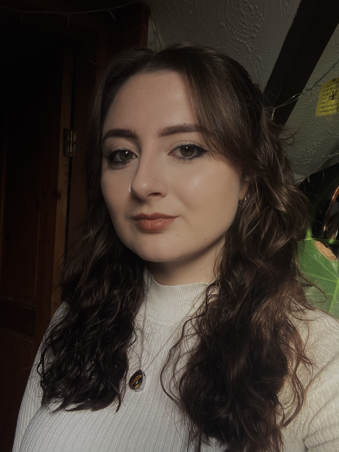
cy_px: 226
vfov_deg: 56.8
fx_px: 417
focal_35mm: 32
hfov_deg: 44.2
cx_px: 170
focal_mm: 2.87
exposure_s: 1/60
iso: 64
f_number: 2.2
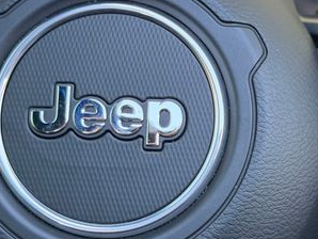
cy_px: 116
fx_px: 947
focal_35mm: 103
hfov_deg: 18.6
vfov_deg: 14.4
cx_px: 308
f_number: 1.78
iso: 100
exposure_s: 1/99
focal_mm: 6.76
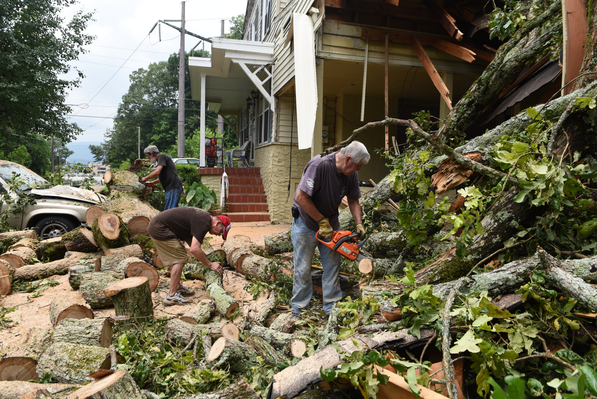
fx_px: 398
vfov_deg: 53.2
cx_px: 298
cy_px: 200
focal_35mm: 24
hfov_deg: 73.7
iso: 250
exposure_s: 1/400
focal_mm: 24
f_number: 7.1
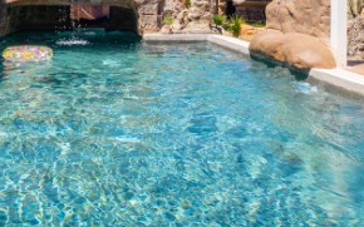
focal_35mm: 38
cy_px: 14
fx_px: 377
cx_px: 100
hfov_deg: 49.9
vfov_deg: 31.6
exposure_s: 1/160
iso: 250
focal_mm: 10
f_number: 13
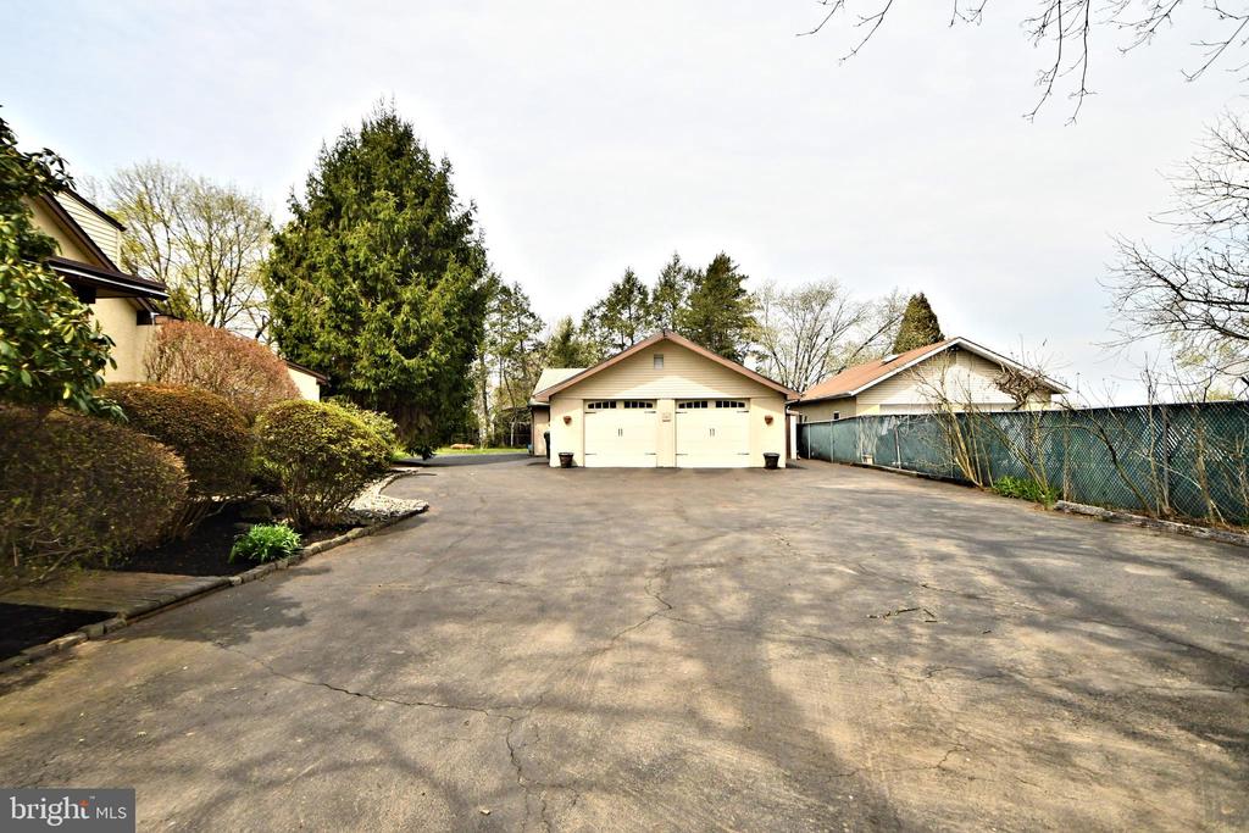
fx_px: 590
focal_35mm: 17
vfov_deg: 70.5
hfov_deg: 93.3
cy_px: 416
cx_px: 624
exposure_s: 1/5000
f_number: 5.6
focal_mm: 11.5
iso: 1000
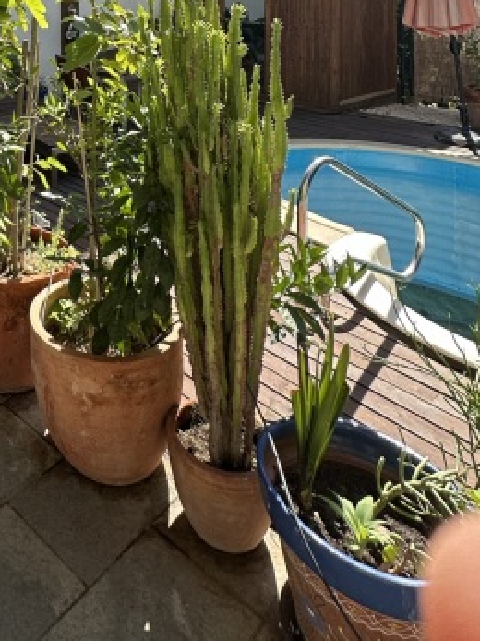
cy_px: -18
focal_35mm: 31
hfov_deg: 39.9
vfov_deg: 47.1
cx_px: -2
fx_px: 573
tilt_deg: +0.5
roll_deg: +0.1
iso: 40
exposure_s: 1/626
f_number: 2.2
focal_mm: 2.22
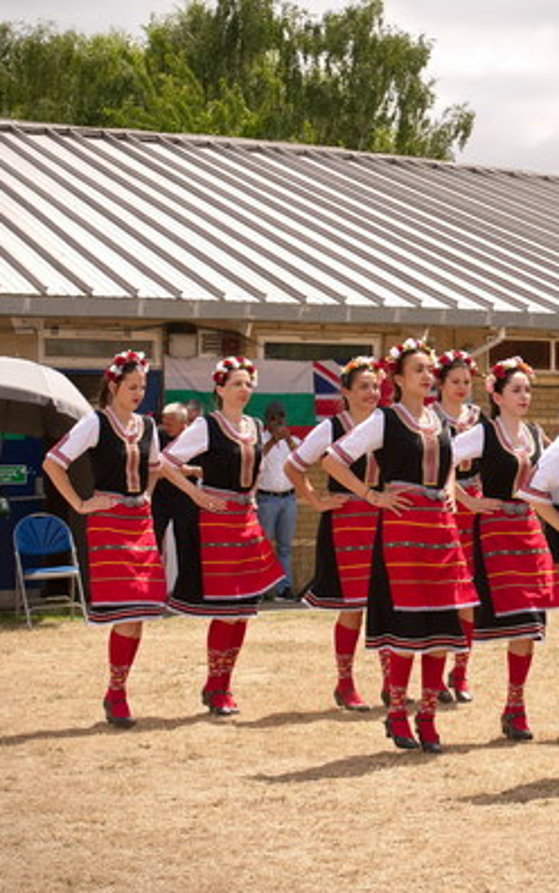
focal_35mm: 71
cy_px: 446
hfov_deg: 17.8
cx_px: 593
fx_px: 1728
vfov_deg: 29.0
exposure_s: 1/500
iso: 100
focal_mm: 46
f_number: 6.3
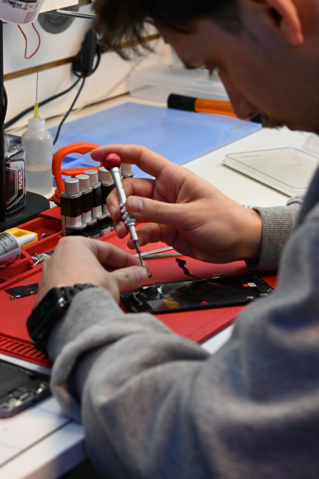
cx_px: 160
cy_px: 240
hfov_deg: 14.0
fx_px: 1295
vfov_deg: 20.9
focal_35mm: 98
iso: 2200
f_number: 6
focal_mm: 65
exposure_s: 1/125
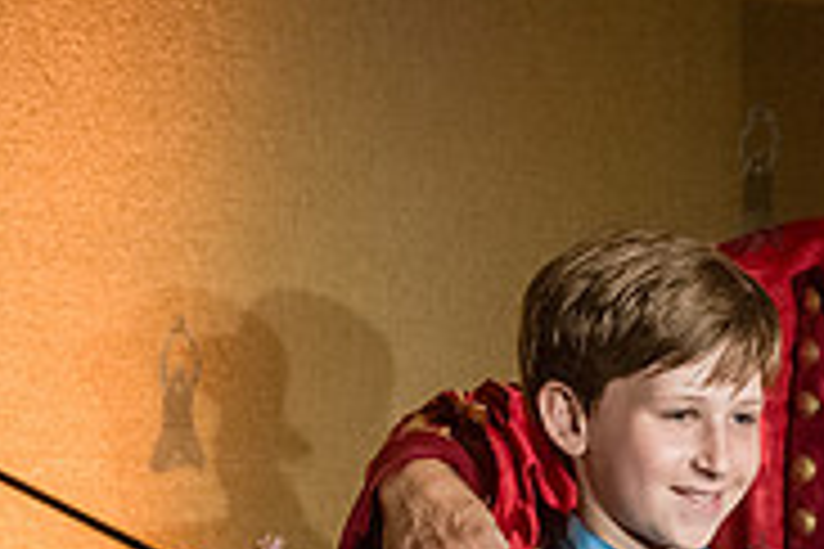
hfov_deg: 8.1
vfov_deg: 5.4
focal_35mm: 253
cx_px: 756
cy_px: 610
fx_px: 5790
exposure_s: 1/200
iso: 6400
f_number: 4.5
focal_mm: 80
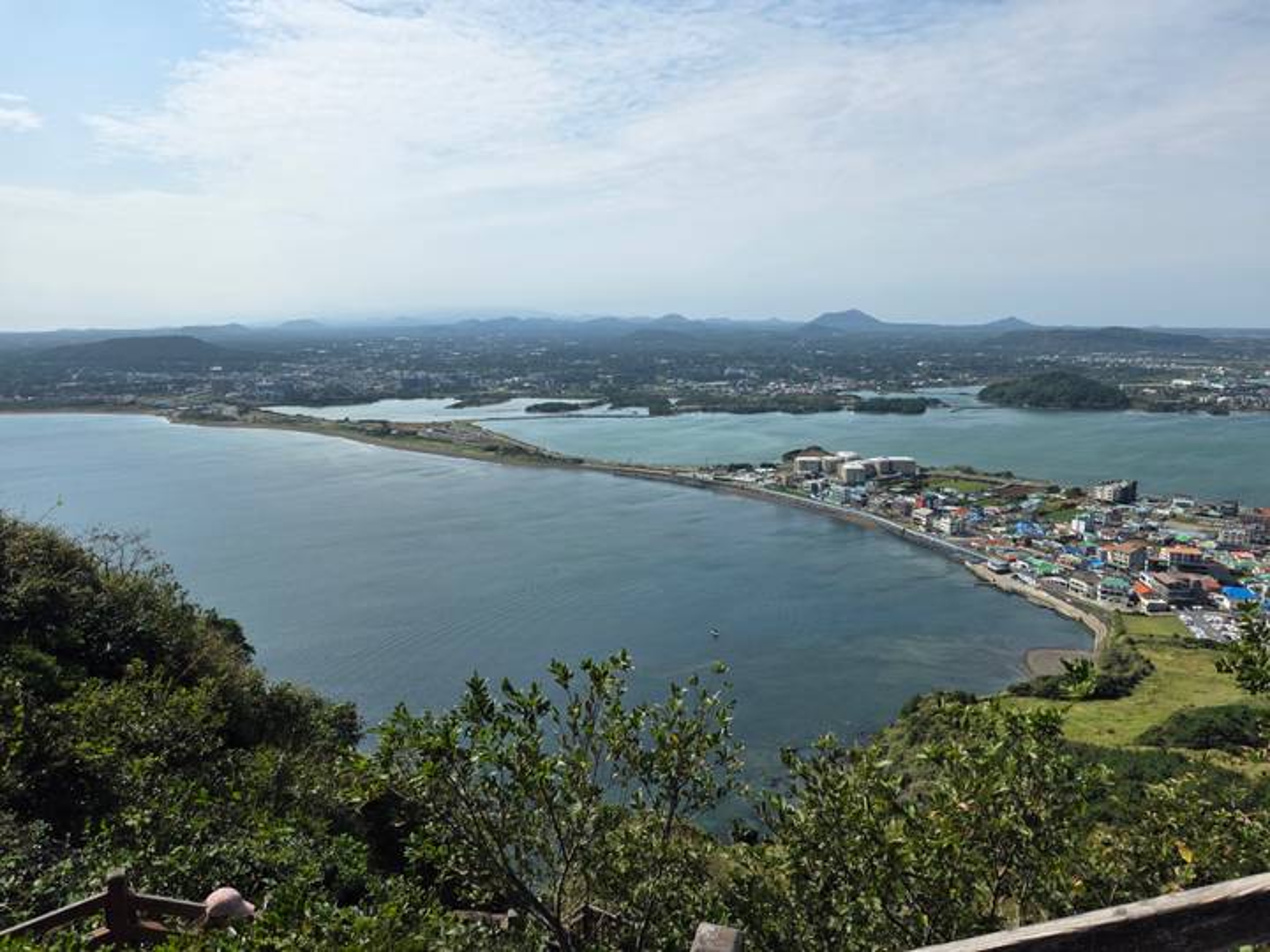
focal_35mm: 23
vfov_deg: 58.9
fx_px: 844
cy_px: 476
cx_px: 635
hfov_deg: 73.9
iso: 64
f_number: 1.7
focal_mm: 6.3
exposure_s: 1/7944
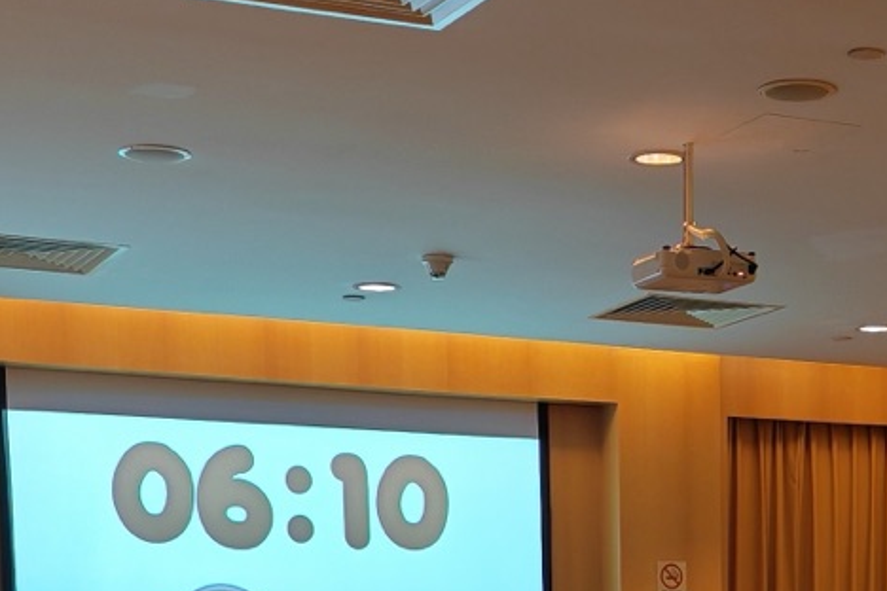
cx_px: 762
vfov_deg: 13.3
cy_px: 953
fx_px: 2365
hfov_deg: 20.9
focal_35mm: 96
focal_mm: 6.12
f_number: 1.9
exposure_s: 1/50
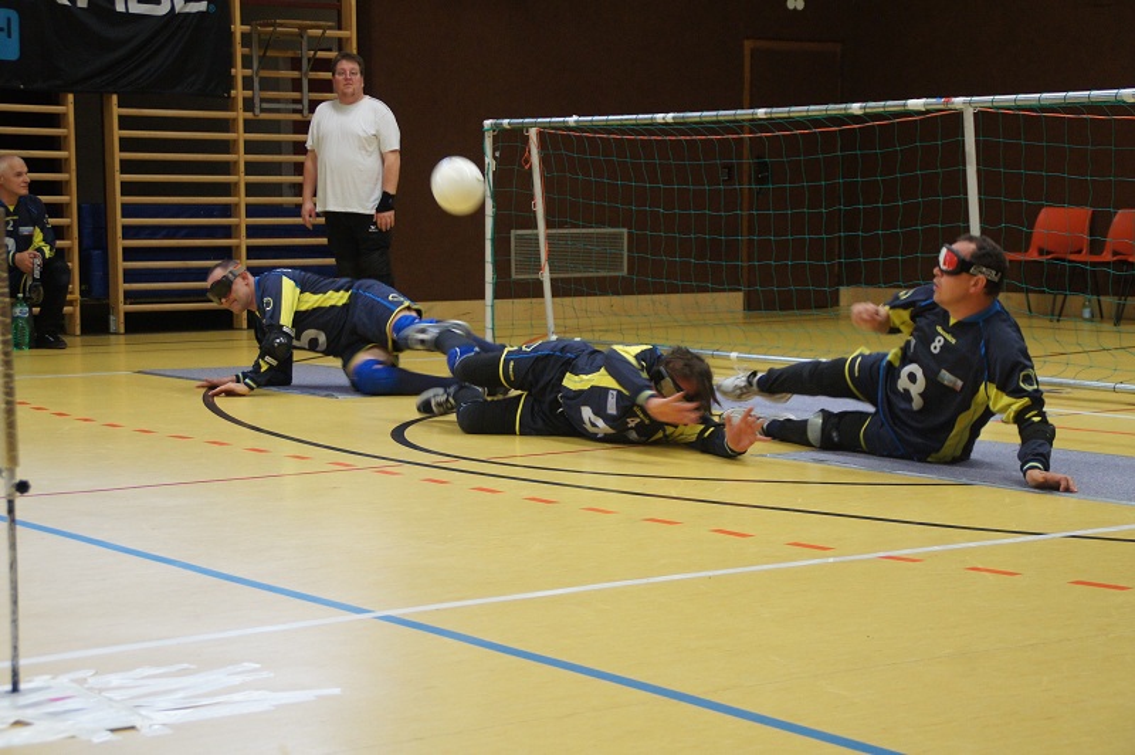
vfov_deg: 18.2
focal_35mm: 75
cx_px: 568
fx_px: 2363
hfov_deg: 27.0
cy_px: 378
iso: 1600
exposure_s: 1/60
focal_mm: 50
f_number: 4.5
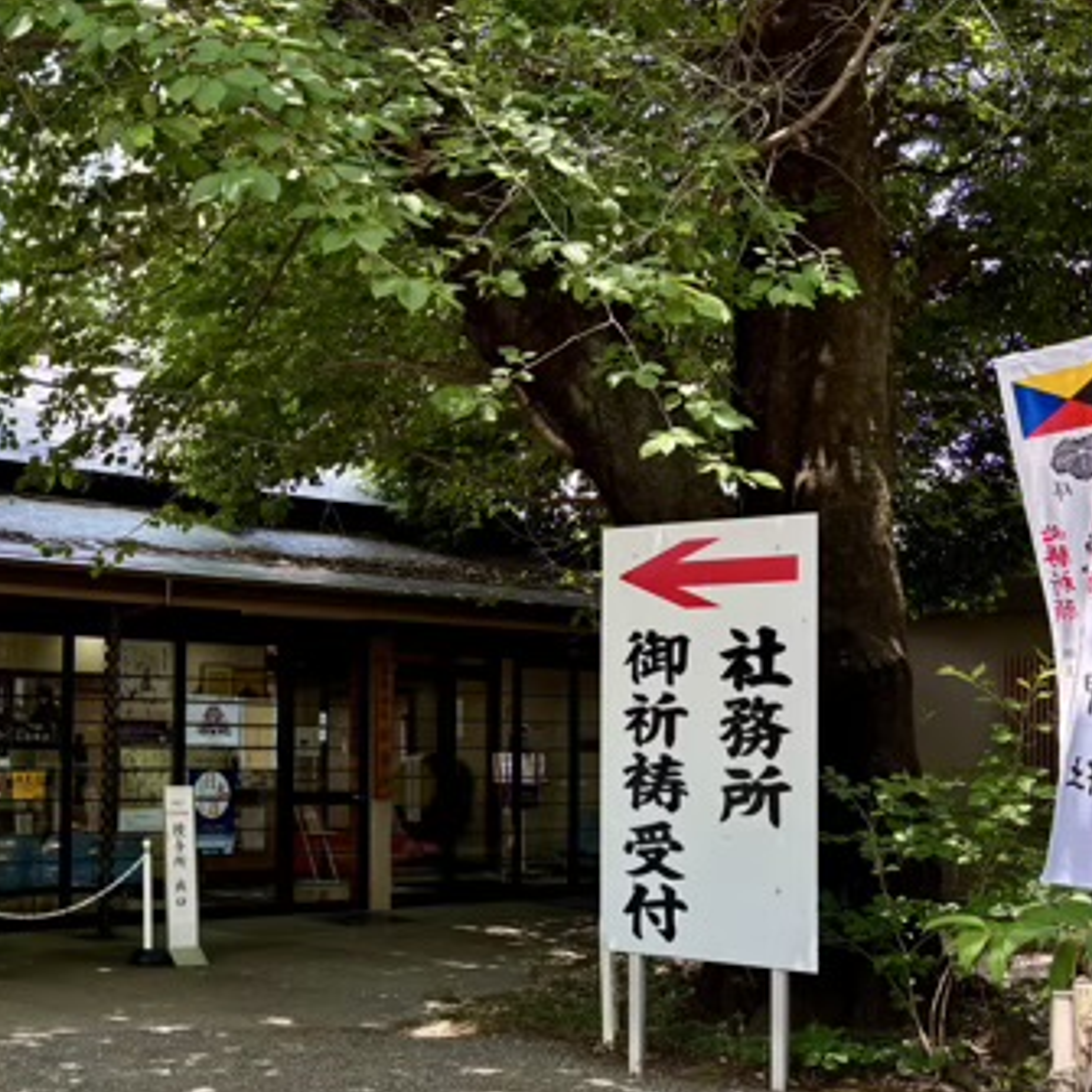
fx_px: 1713
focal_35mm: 48
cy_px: 670
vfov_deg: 35.2
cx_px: 26
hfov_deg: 32.8
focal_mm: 5.96
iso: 50
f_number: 1.6
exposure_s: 1/121
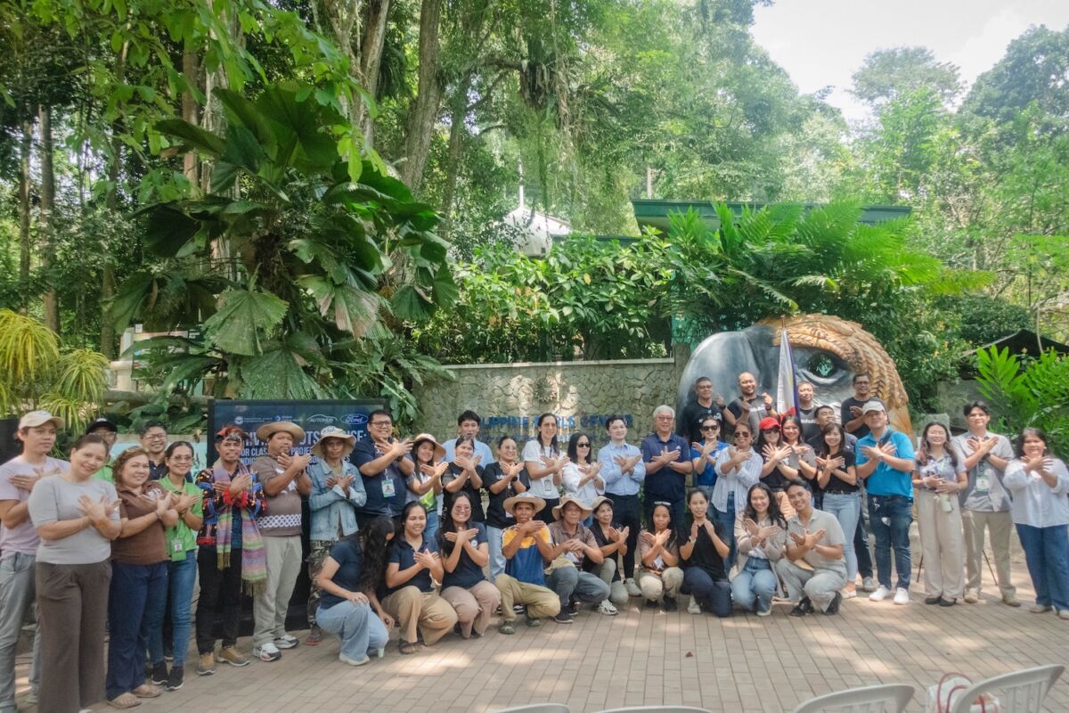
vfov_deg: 51.8
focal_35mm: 25
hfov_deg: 72.1
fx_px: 734
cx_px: 543
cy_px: 357
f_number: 2.8
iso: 1250
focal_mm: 9.4
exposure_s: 1/250
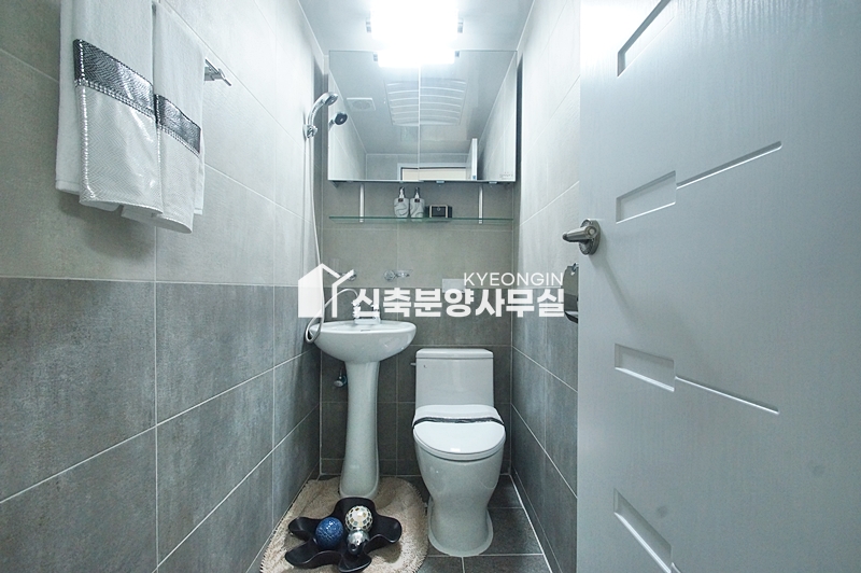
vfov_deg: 72.0
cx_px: 430
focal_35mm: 16
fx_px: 394
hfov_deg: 95.0
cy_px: 286
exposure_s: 1/15
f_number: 9
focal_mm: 11
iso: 1600
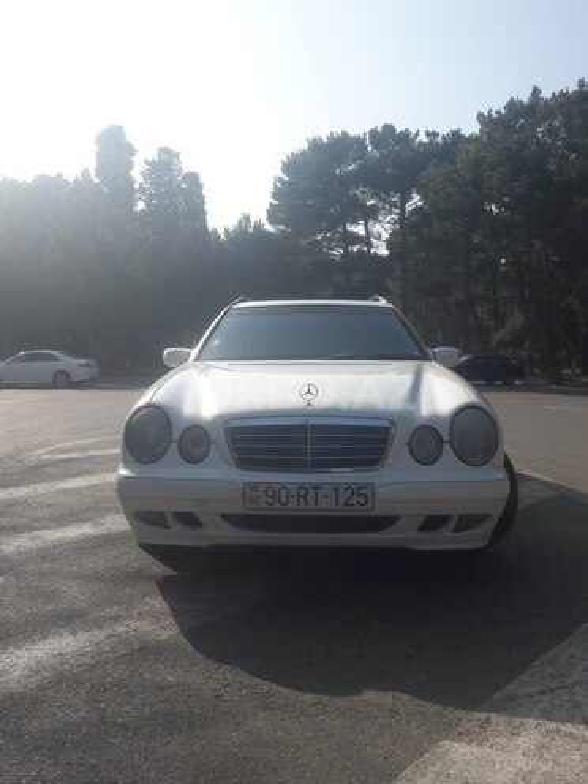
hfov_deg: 49.7
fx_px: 634
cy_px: 392
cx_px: 294
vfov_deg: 63.4
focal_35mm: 28
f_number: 1.9
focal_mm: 3.7
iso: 40
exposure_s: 1/1629
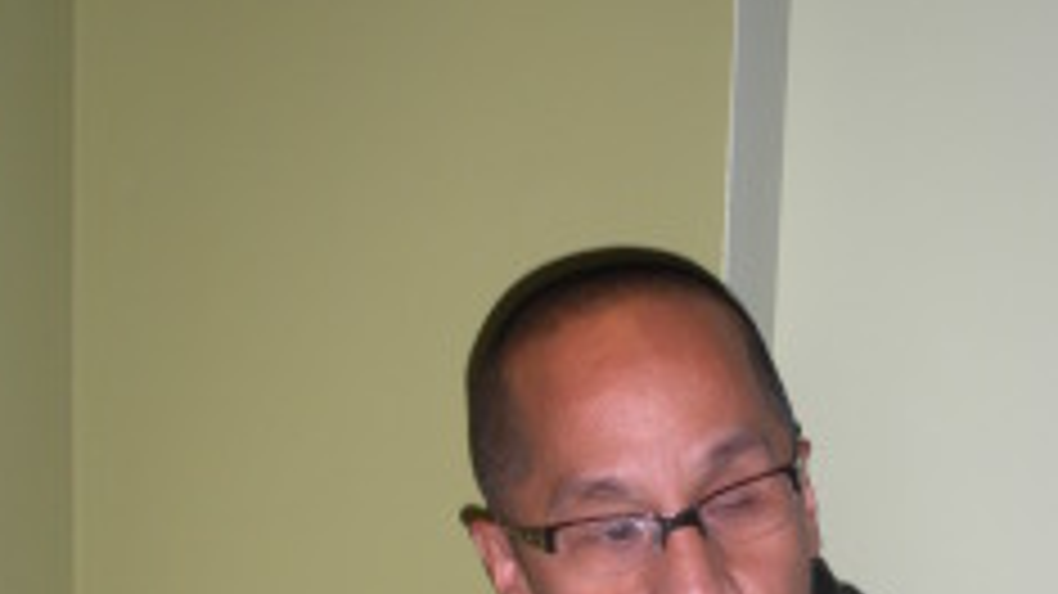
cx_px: 666
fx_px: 2131
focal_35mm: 76
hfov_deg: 27.8
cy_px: 702
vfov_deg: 15.3
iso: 89
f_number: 3.5
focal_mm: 6.3
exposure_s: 1/60
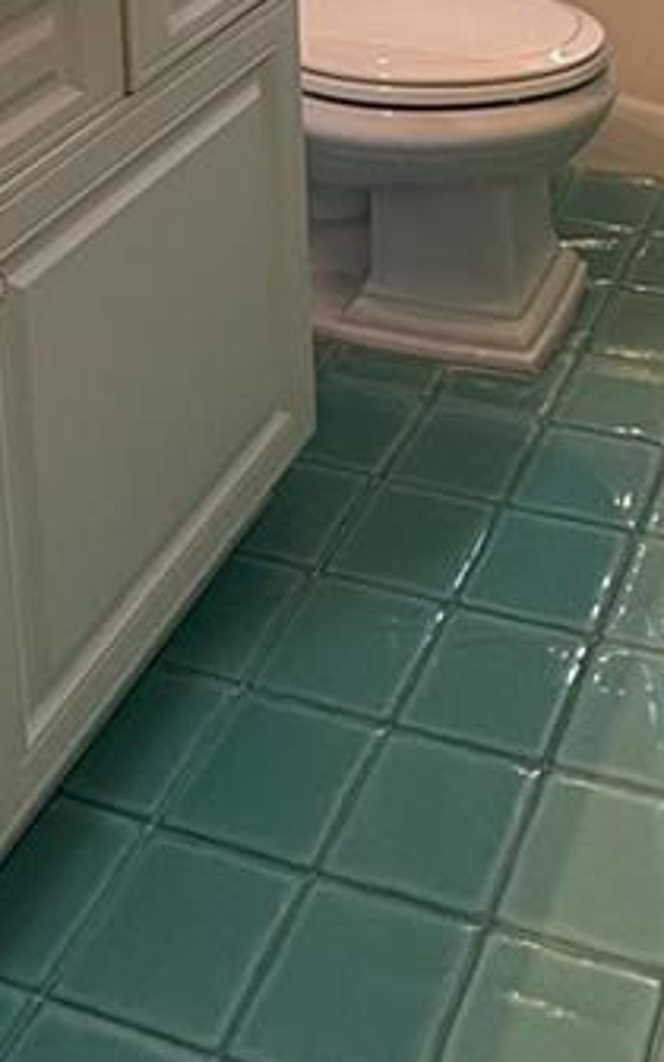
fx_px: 1535
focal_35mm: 53
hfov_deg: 23.9
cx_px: 575
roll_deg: +0.3
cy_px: -288
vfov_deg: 30.7
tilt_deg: -8.9
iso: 320
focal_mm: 2.22
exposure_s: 1/120
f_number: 2.2
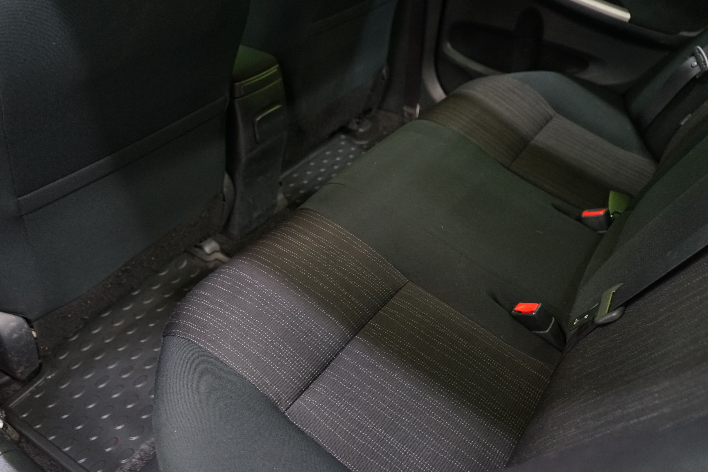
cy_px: 236
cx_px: 354
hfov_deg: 63.7
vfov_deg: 45.0
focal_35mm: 29
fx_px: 570
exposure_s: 1/20
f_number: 4
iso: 2500
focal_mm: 29
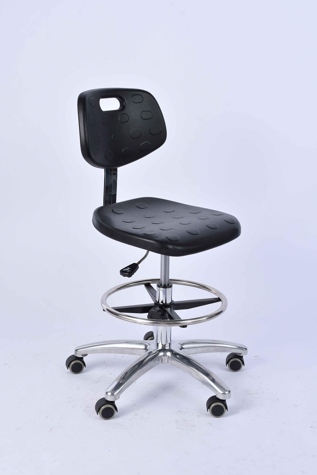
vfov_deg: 33.4
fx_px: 792
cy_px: 238
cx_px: 158
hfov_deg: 22.6
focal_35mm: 60
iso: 125
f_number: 9
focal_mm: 40
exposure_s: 1/125
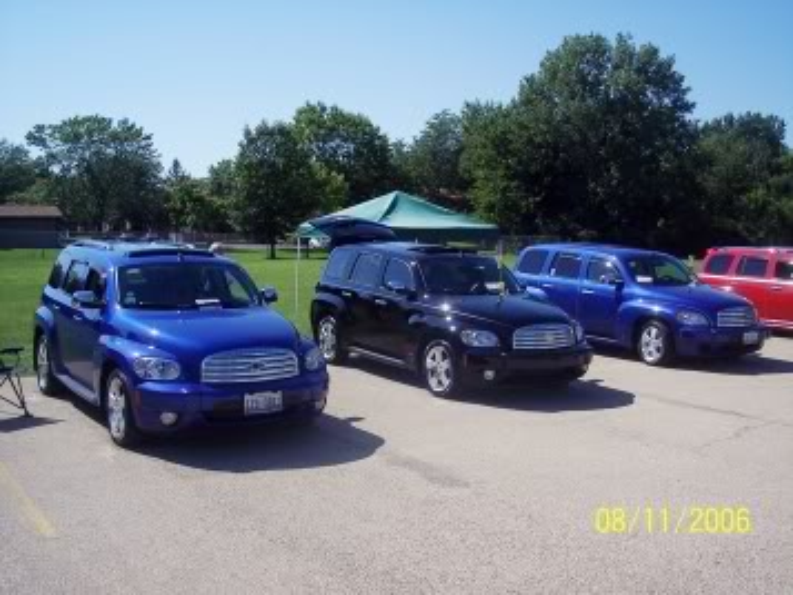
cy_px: 298
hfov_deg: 47.8
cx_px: 396
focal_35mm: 39
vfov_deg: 36.8
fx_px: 894
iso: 100
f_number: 4
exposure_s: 1/750
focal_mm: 8
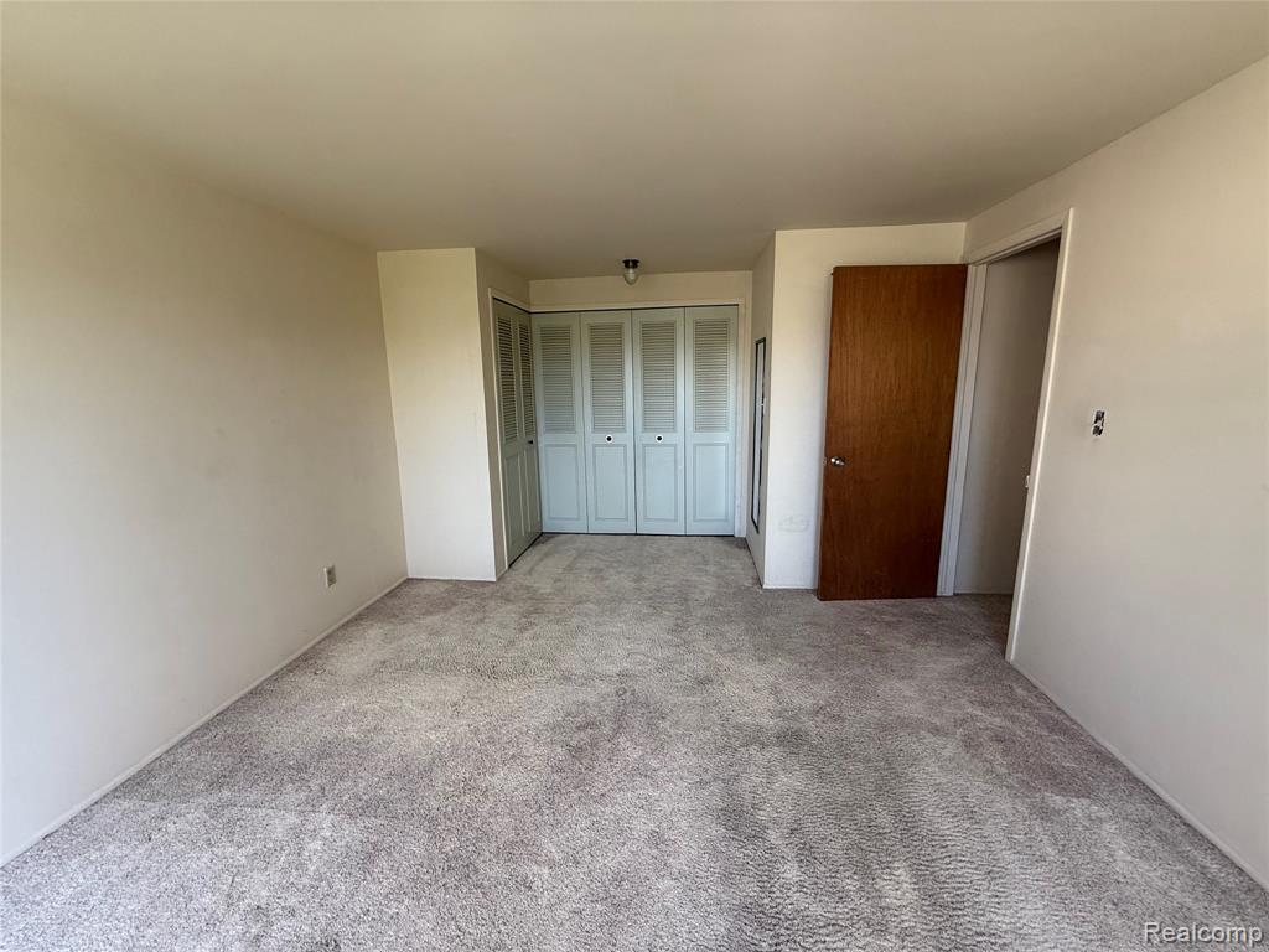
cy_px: 476
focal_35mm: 14
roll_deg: +1.0
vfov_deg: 85.7
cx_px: 634
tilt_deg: -10.9
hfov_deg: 102.1
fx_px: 513
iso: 160
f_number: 2.2
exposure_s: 1/99
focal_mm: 2.22
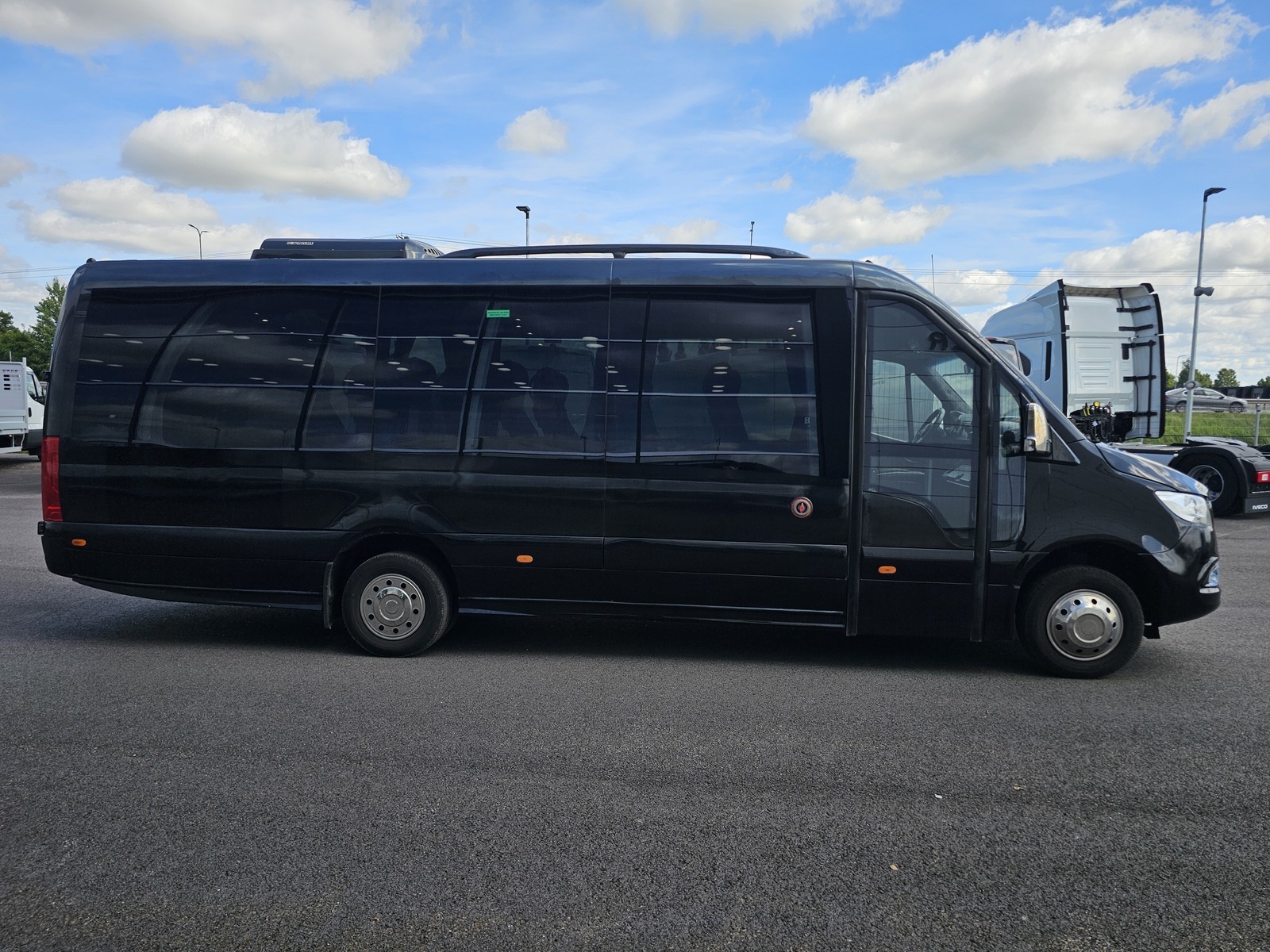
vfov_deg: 58.9
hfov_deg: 73.9
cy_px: 476
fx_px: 844
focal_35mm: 23
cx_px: 635
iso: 10
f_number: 1.7
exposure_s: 1/596
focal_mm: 6.3
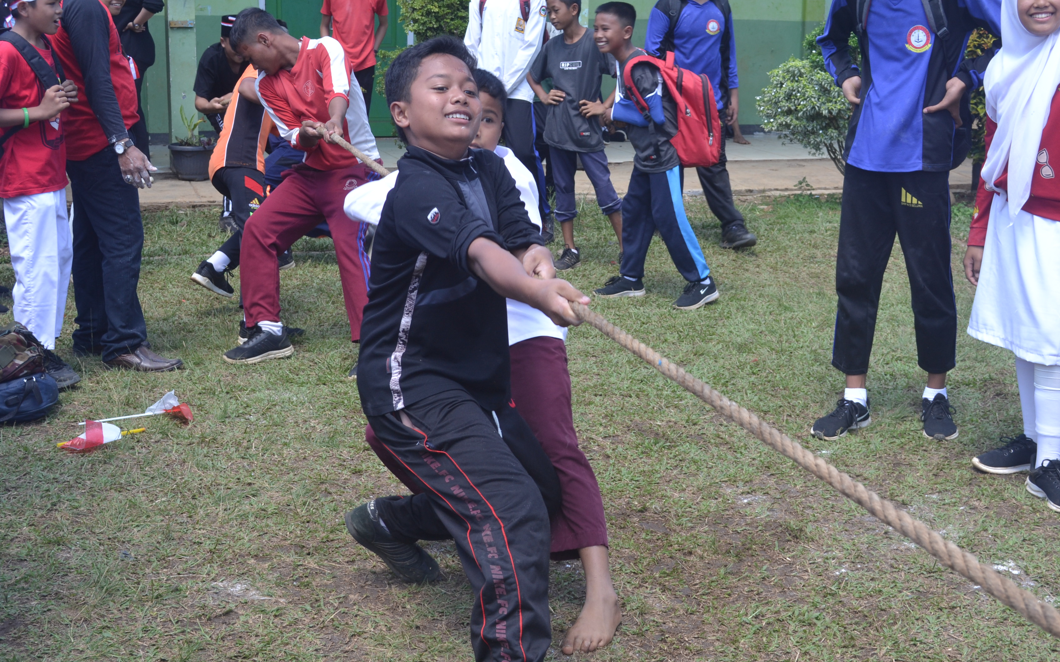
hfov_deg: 38.2
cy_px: 359
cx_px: 525
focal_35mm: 53
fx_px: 1531
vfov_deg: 24.4
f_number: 8
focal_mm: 34
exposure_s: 1/125
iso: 250
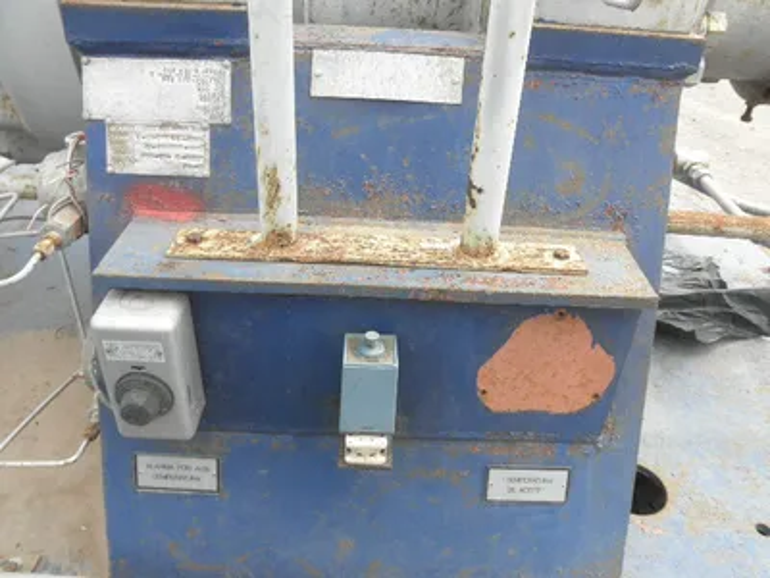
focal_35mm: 28
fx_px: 623
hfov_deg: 63.4
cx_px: 385
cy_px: 289
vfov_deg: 49.7
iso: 64
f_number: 3
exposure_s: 1/160
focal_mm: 5
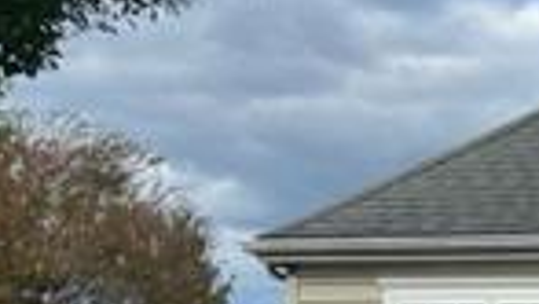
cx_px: 774
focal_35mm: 123
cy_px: 275
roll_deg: -0.2
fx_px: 1760
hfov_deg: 16.1
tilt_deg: +4.8
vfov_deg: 9.8
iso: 50
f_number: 1.5
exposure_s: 1/2762
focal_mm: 5.7
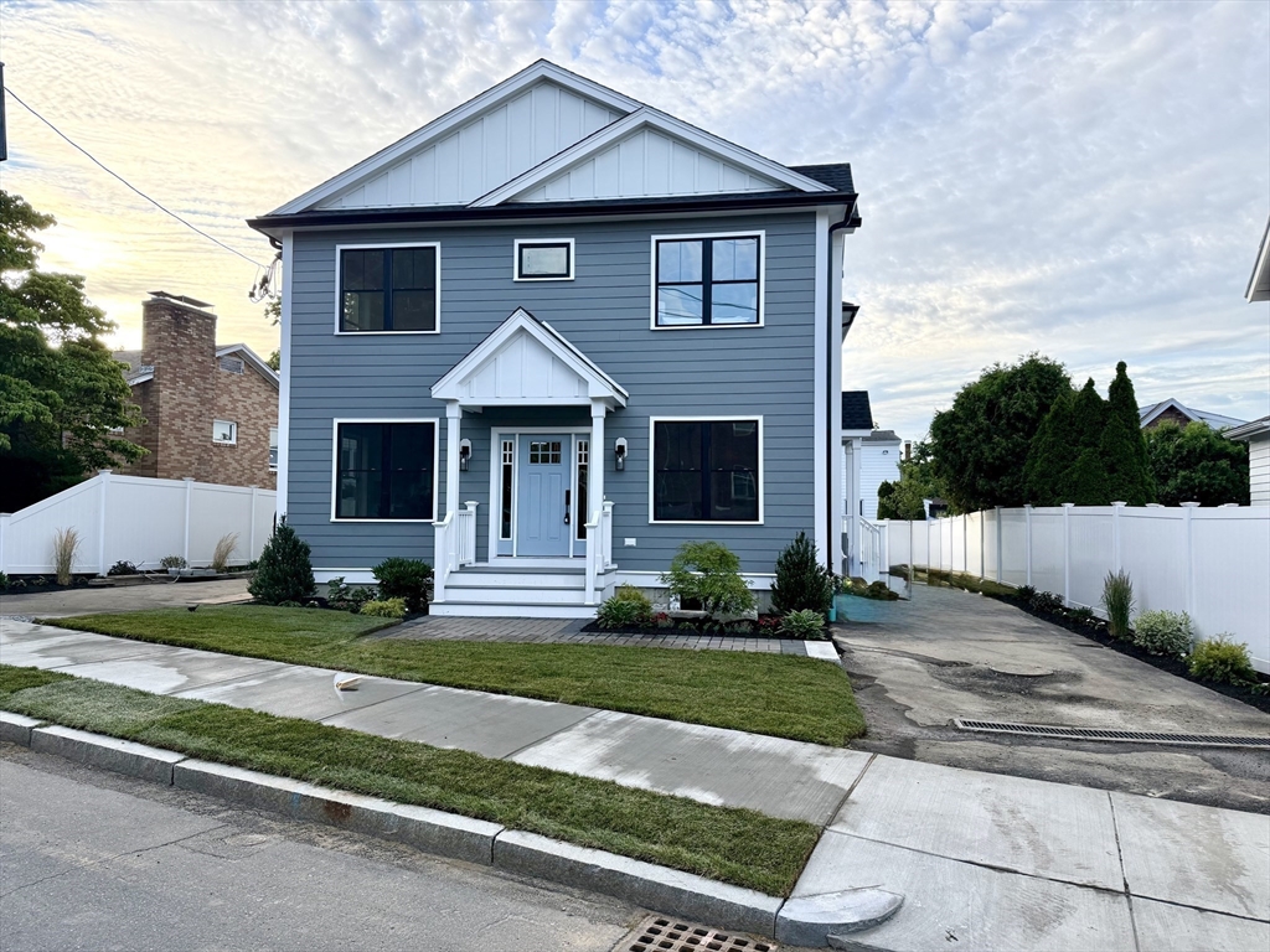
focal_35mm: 24
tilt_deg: +2.7
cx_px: 635
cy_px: 476
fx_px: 881
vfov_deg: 56.8
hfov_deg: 71.6
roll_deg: +0.7
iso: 100
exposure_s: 1/1727
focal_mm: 6.76
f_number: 1.78
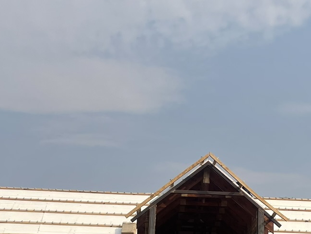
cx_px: 219
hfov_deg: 23.7
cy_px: 193
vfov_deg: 17.8
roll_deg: -0.5
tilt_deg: +13.1
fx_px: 737
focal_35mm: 82
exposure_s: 1/4464
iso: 32
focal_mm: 4.2
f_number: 1.6
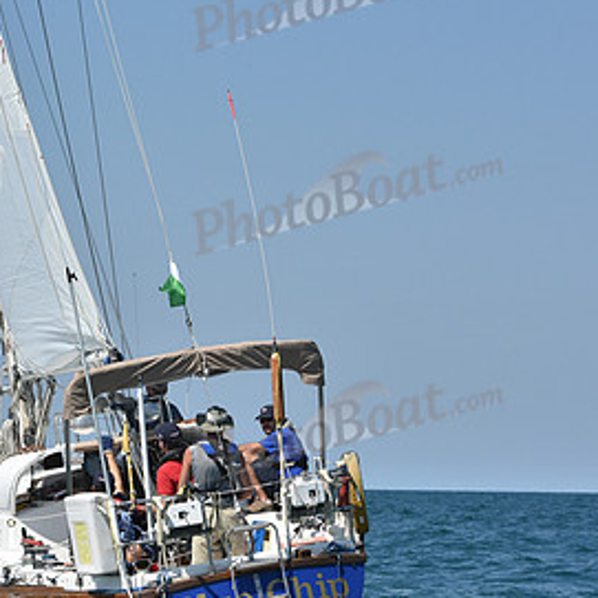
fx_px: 3557
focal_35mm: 182
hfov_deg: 9.6
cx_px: 79
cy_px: 343
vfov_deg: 9.6
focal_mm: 100
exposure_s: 1/1600
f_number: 7.1
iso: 250
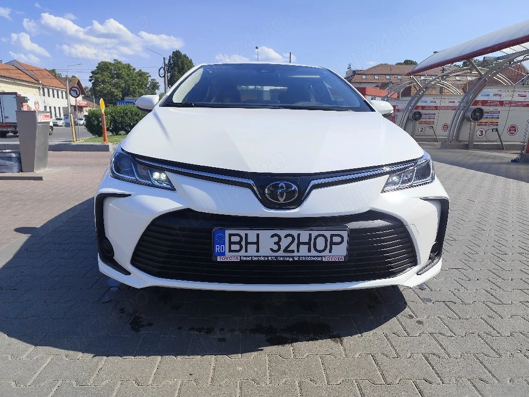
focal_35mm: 23
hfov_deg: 73.9
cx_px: 264
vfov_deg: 58.9
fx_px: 351
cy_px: 198
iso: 50
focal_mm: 6.19
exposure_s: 1/1667
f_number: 1.65
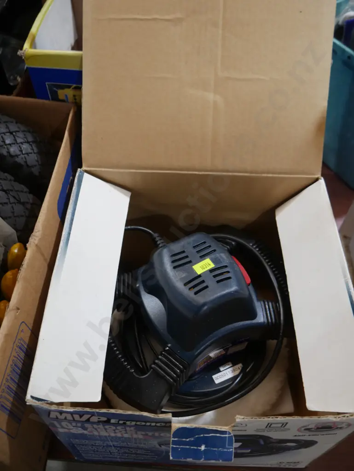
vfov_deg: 56.8
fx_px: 436
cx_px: 177
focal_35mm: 32
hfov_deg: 44.2
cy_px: 236
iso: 400
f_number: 3.6
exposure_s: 1/60
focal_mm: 16
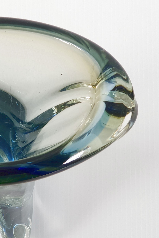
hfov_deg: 15.8
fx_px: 556
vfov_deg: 24.2
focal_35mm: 84
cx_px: -15
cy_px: 118
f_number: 2.4
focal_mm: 6
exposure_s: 1/33
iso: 32
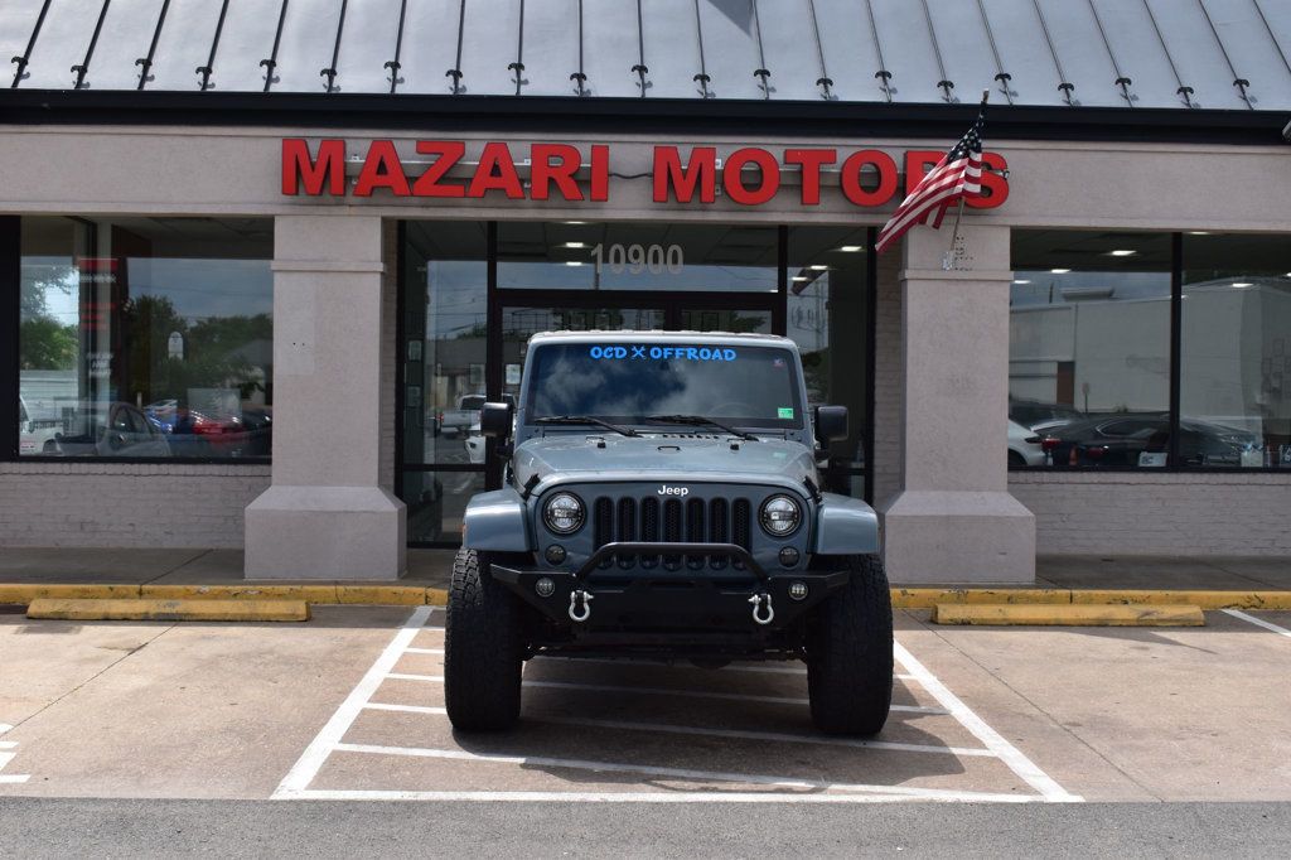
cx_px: 646
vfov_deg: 28.1
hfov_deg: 41.1
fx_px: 1721
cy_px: 430
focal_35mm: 48
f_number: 11
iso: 360
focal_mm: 32
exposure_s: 1/500
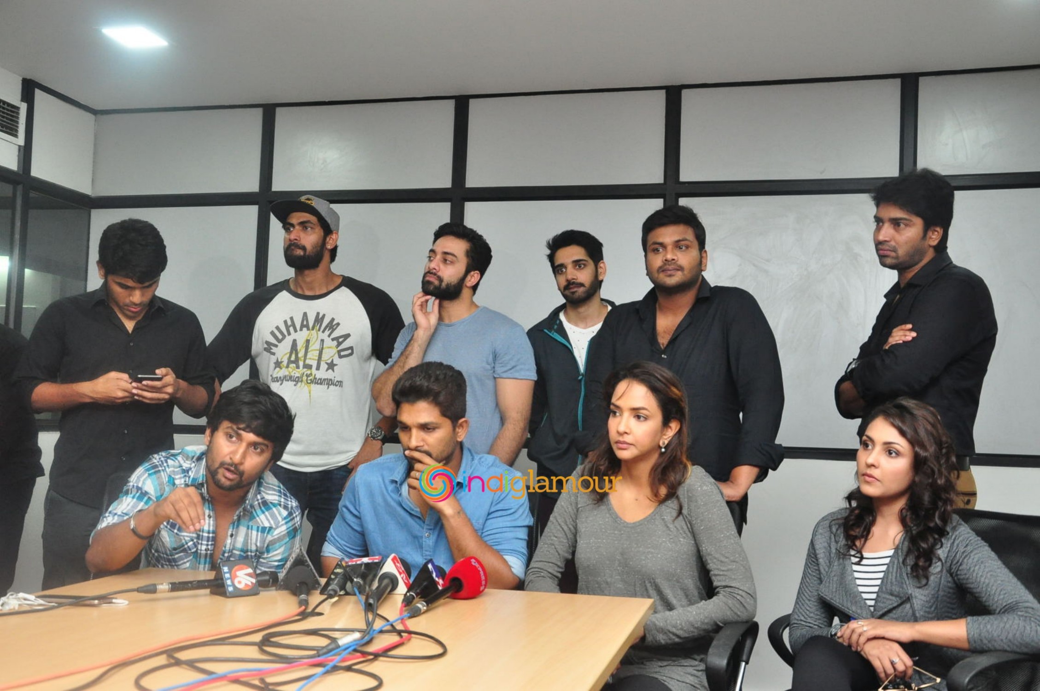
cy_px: 346
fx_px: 1082
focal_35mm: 38
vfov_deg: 35.4
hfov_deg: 51.3
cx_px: 520
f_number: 5.6
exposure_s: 1/125
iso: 1600
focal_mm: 25
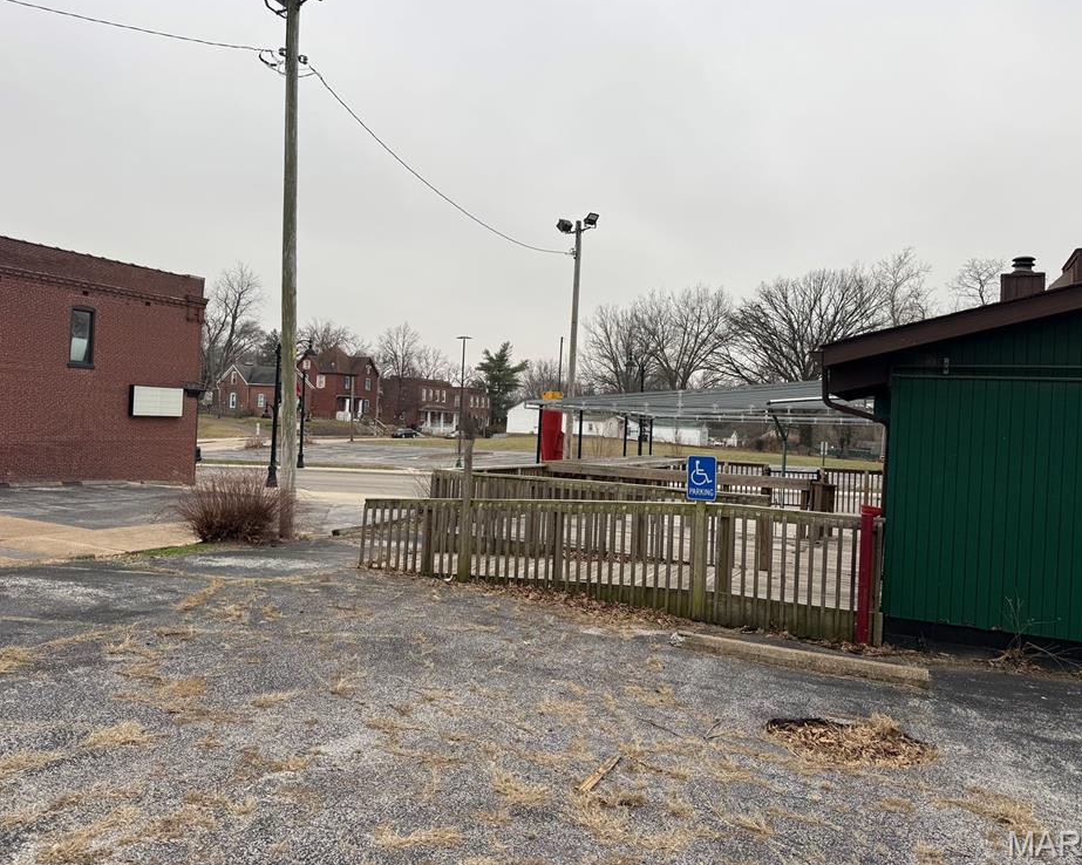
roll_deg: -2.7
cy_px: 418
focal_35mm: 26
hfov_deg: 66.0
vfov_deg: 54.9
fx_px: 832
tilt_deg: -0.2
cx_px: 525
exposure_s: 1/394
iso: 80
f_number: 1.78
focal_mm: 6.76
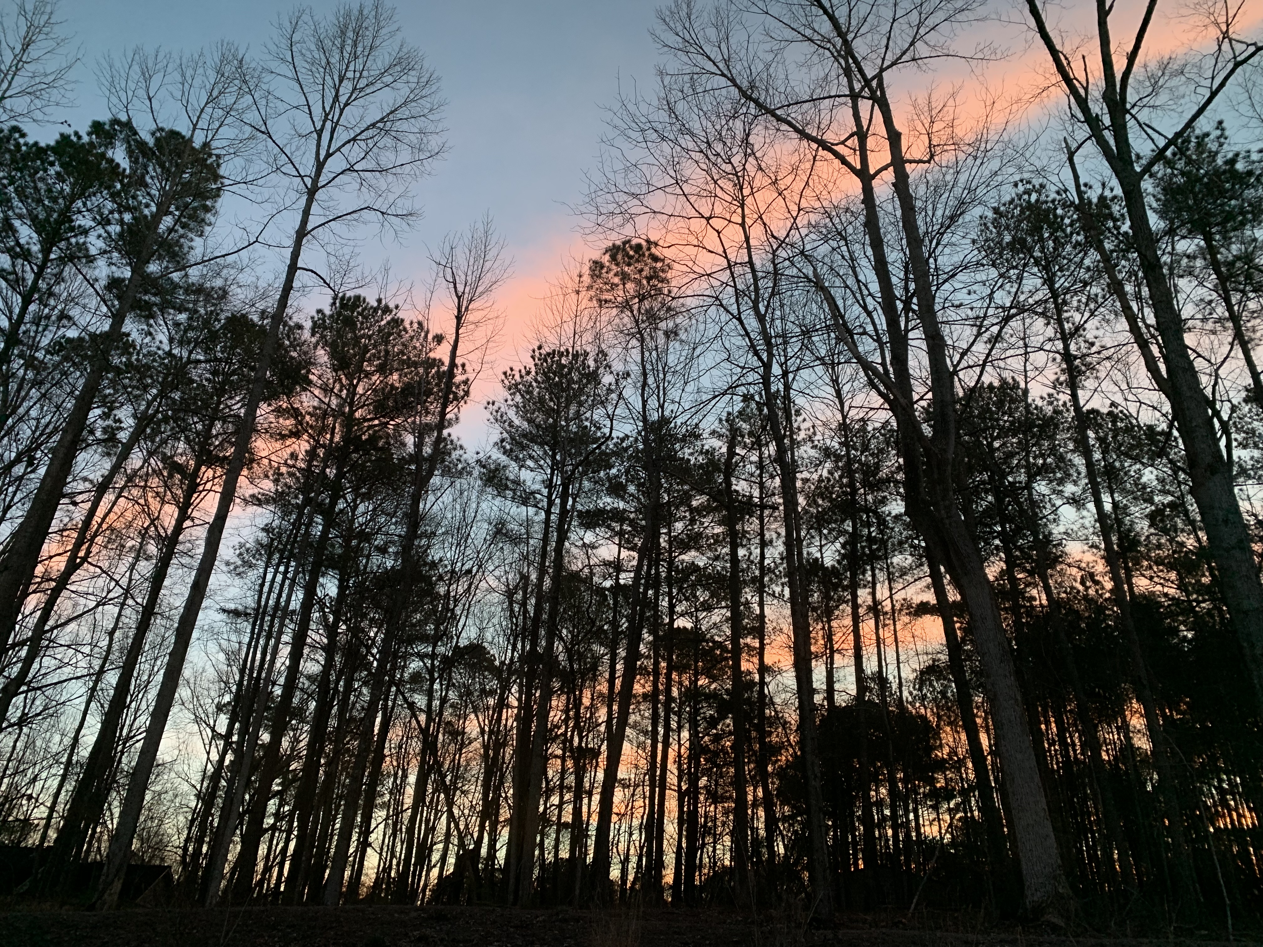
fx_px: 949
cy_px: 474
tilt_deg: +30.5
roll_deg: -2.2
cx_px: 632
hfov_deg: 67.3
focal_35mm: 26
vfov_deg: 53.1
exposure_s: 1/60
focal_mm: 4.25
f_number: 1.8
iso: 125
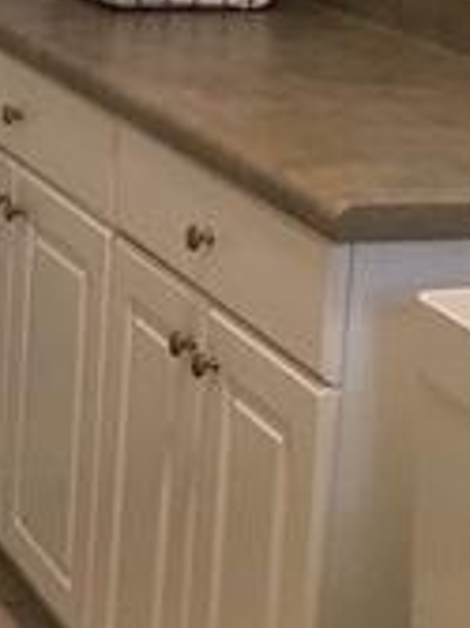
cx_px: -79
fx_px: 2012
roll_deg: -2.0
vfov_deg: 17.4
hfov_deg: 13.0
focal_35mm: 111
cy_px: 30
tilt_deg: -10.3
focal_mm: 4.15
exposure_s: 1/20
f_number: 2.2
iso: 200
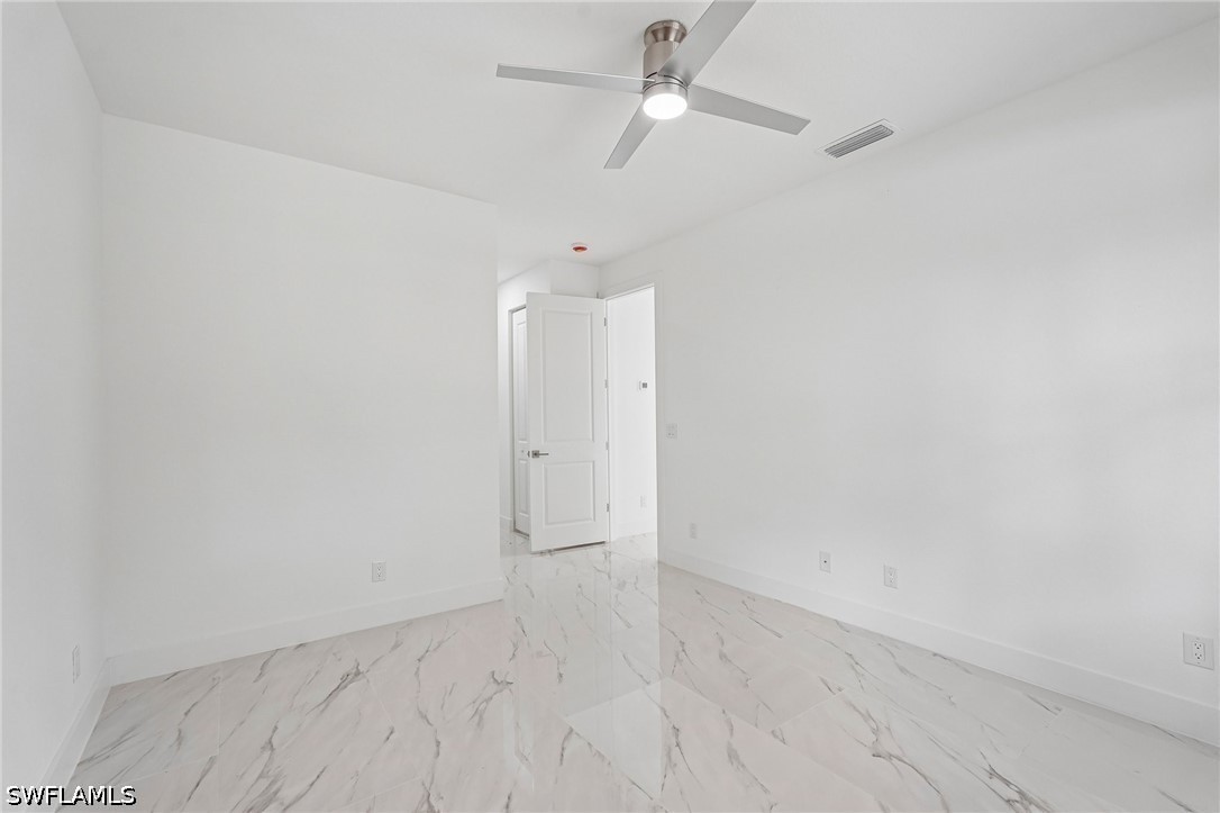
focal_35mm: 16
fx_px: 542
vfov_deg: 73.7
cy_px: 406
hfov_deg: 96.8
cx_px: 610
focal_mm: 16
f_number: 8
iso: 400
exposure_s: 1/25
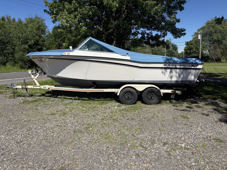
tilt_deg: -9.3
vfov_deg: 56.8
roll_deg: +0.9
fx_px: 157
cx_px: 114
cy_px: 85
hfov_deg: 71.6
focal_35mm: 24
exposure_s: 1/7353
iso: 80
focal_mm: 6.76
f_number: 1.78
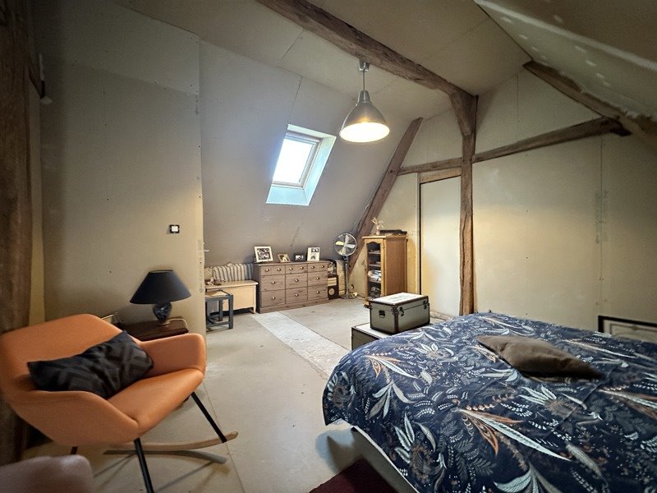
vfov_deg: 85.7
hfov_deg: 102.1
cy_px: 246
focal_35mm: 14
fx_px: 266
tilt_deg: +0.3
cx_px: 328
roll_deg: +1.1
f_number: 2.2
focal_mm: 2.22
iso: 1000
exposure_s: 1/50
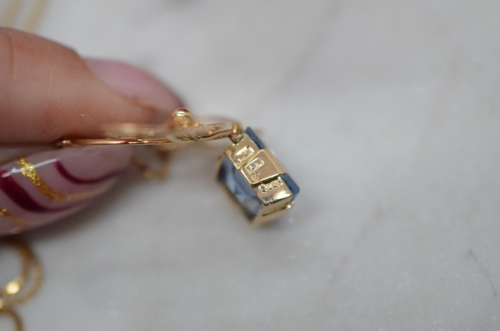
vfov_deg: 22.5
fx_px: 832
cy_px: 166
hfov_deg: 33.5
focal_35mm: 60
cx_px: 250
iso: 3200
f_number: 4
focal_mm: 40
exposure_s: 1/2500
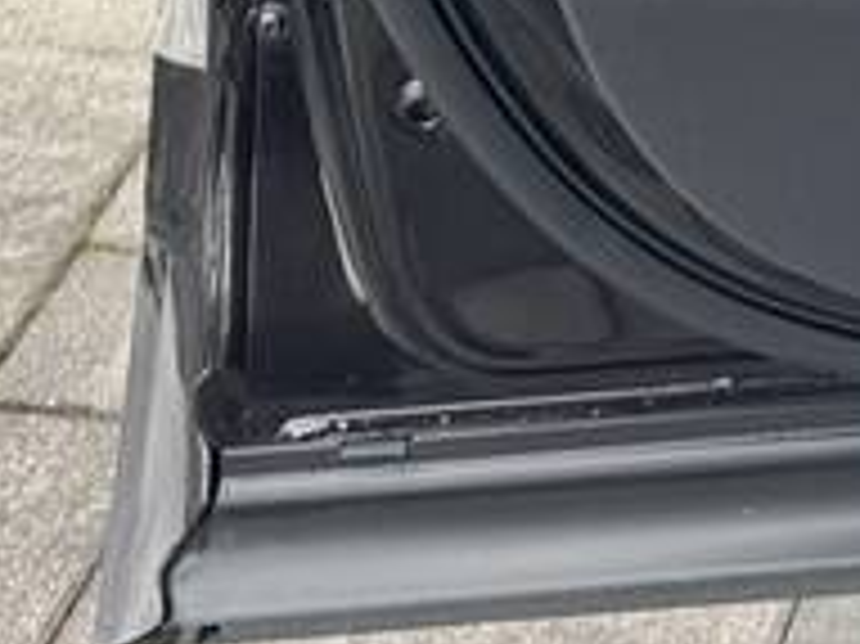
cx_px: 1463
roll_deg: -0.5
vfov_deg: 8.3
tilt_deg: -21.1
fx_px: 3749
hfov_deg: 12.2
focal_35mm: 151
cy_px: -1315
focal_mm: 6.76
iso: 80
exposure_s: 1/347
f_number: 1.78
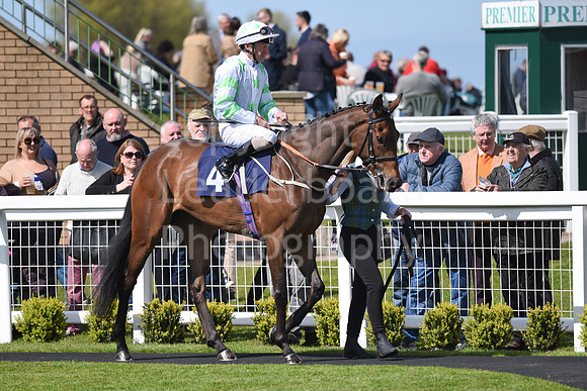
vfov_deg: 4.6
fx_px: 4893
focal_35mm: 300
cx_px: 294
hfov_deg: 6.9
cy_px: 196
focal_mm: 300
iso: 400
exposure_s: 1/4000
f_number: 4.5
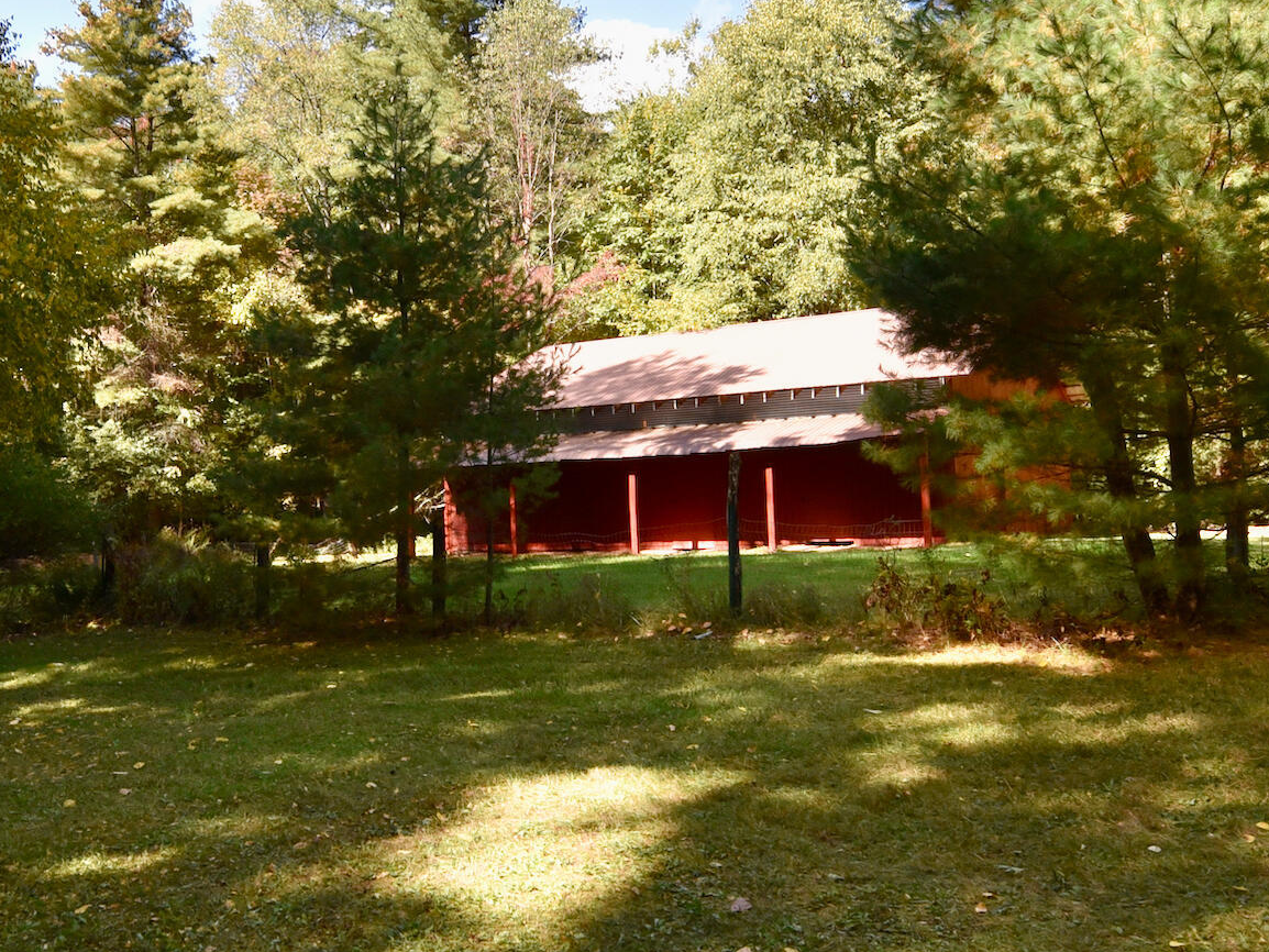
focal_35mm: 35
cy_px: 455
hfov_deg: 52.1
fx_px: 1283
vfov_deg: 40.7
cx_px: 488
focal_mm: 14
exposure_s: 1/400
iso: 800
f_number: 10
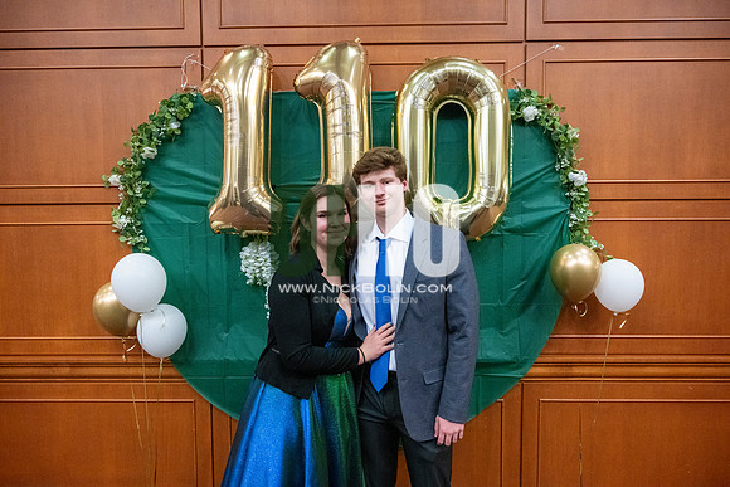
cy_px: 244
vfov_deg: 53.2
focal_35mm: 24
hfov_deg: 73.7
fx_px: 487
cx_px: 365
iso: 6400
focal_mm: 24
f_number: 4
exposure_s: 1/200
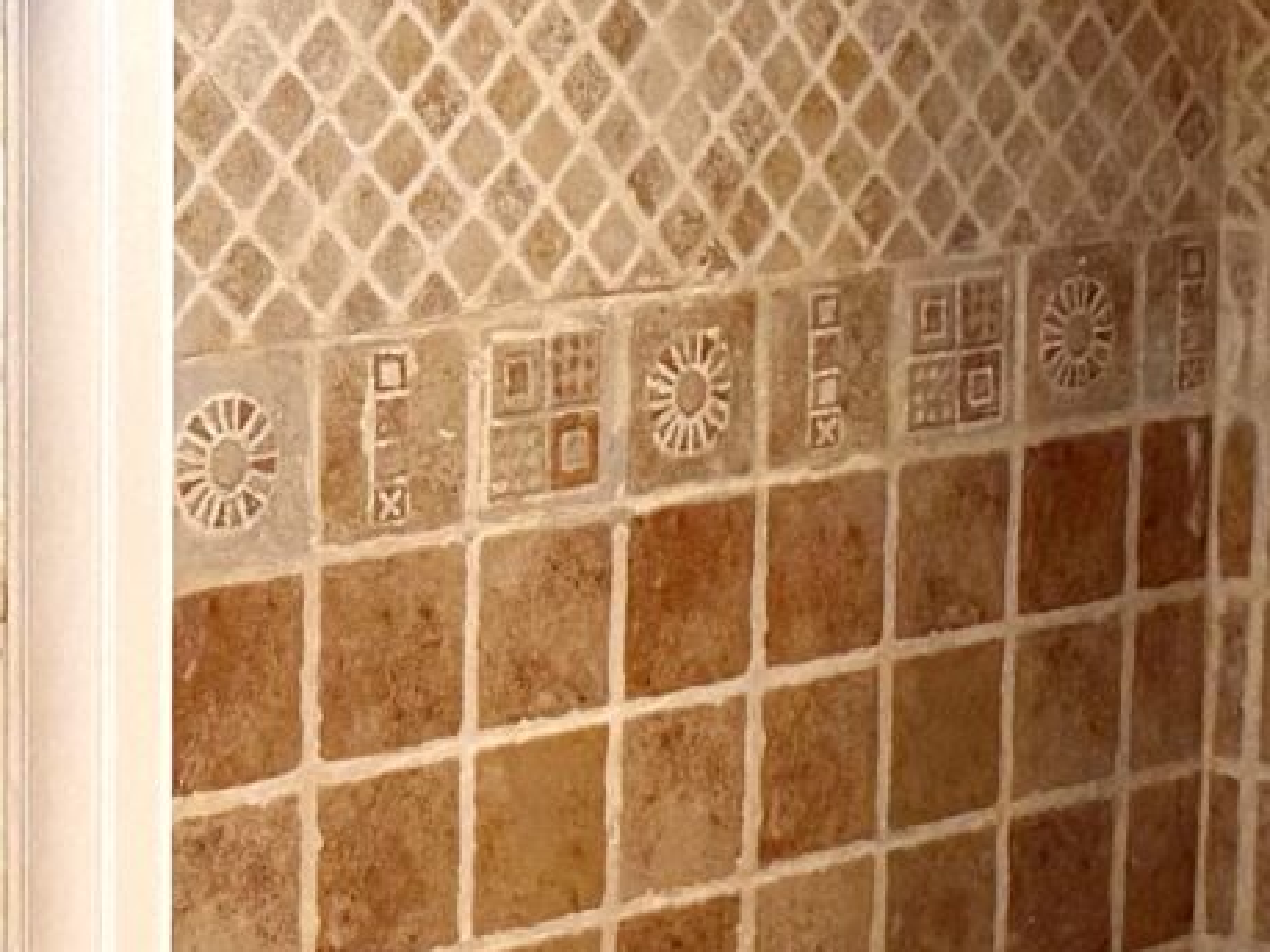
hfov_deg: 14.7
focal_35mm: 134
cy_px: 426
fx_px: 4915
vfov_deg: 11.1
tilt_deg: -9.1
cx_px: 573
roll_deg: -1.2
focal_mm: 6.76
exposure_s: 1/100
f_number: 1.78
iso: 125
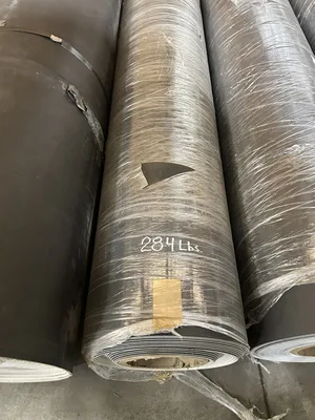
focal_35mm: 26
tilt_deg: -56.4
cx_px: 158
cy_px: 210
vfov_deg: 67.3
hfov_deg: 53.1
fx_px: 315
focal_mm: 5.7
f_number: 1.5
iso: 500
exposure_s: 1/40
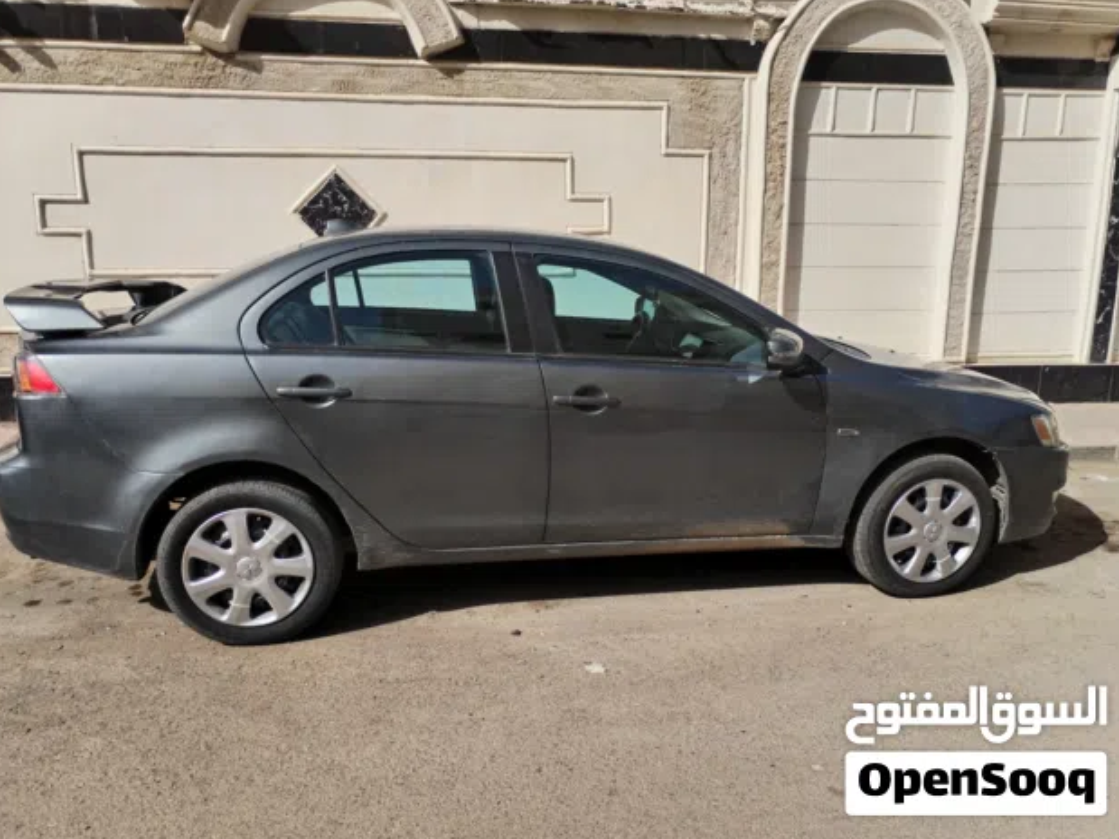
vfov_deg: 46.8
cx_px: 573
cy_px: 425
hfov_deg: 60.0
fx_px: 970
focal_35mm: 30
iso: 100
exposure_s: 1/1882
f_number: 1.8
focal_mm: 4.75
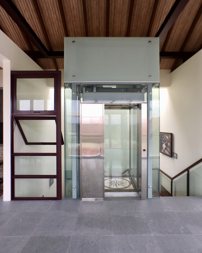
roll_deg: -0.2
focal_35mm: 31
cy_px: 126
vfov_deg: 57.2
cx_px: 103
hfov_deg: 47.1
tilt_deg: +1.6
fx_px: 232
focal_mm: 4.15
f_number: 2.2
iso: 25
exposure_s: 1/100
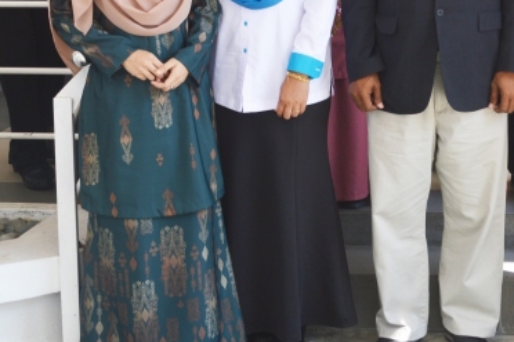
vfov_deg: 15.5
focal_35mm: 87
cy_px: 23
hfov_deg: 23.0
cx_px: 412
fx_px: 1242
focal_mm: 24
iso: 110
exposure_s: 1/125
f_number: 5.6
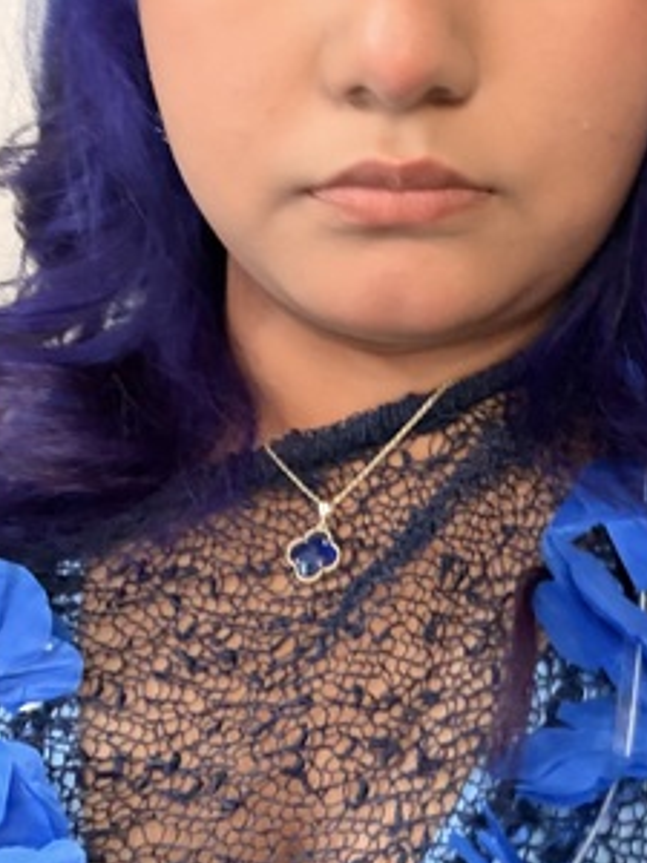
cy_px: 158
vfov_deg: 36.7
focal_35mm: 50
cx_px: 502
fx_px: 1246
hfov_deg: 28.6
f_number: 1.9
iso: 200
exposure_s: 1/60
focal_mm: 2.71
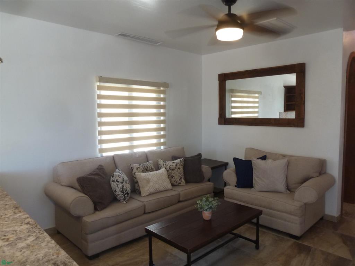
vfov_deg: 54.9
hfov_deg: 69.4
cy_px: 133
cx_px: 178
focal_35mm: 25
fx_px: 256
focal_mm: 4.1
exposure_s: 1/30
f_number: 3.3
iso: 125
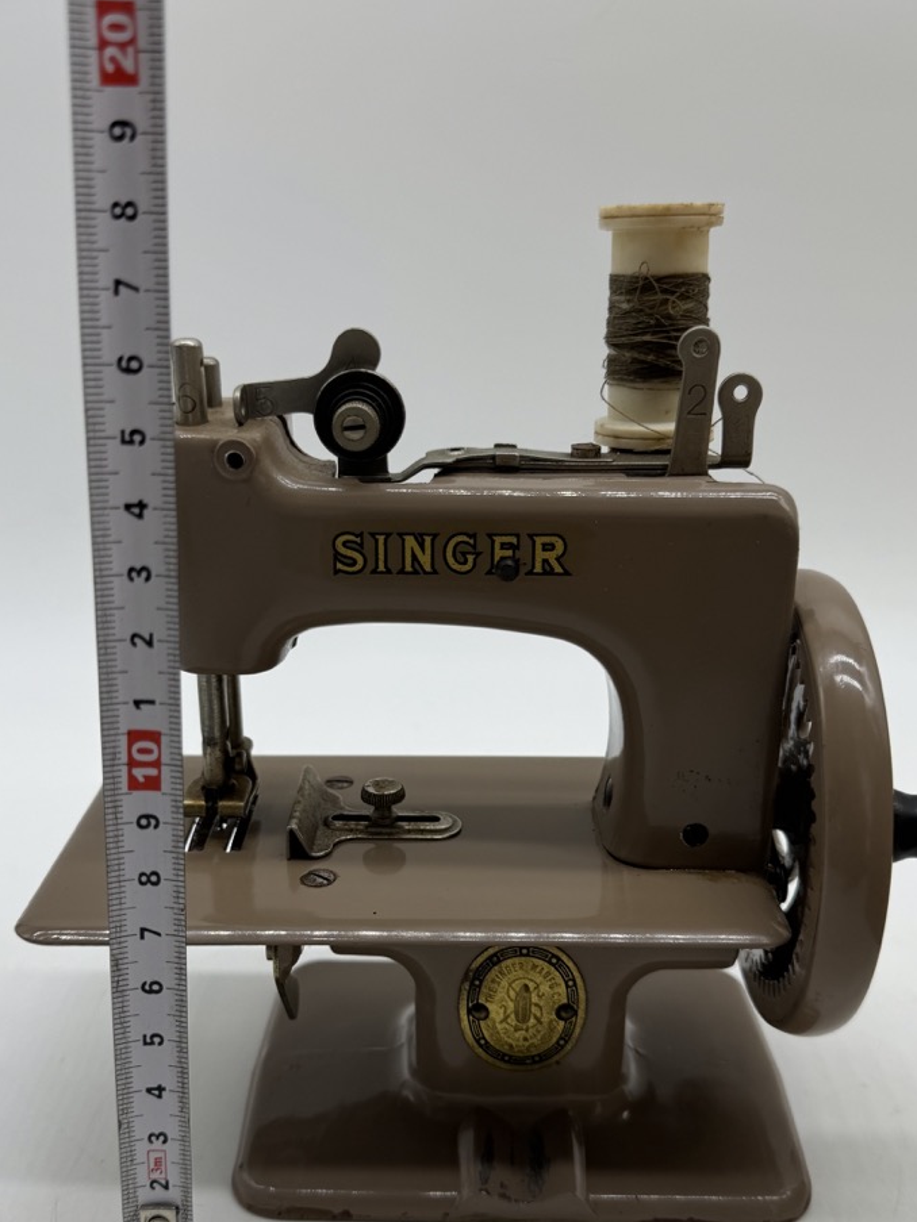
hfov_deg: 41.8
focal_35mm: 34
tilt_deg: -20.5
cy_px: 692
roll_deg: -0.3
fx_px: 1201
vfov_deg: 53.8
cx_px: 449
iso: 80
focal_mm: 6.76
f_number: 1.78
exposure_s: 1/588
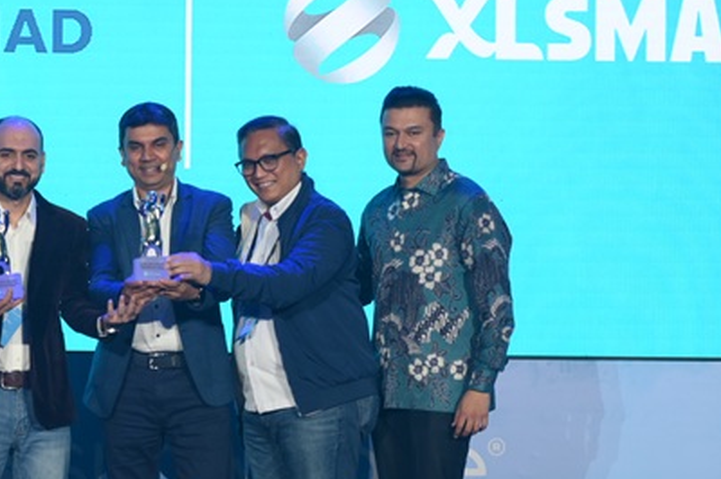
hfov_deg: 8.2
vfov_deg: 5.5
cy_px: 166
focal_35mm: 250
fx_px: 5003
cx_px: 142
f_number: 2.8
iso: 800
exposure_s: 1/250
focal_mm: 125
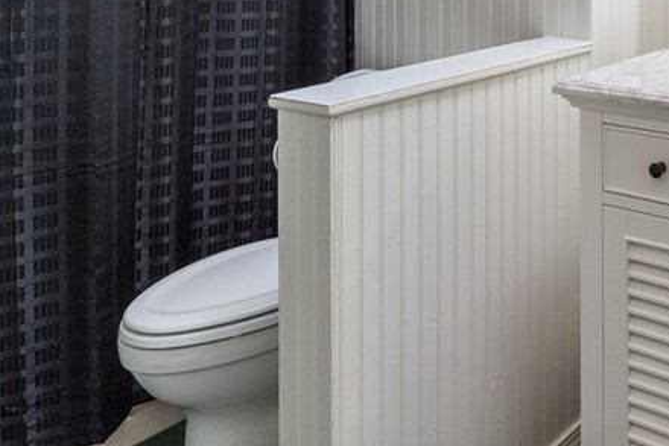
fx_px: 780
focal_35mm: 42
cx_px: 654
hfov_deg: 41.1
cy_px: -26
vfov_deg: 29.2
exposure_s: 1/60
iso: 1600
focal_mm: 17
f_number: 8
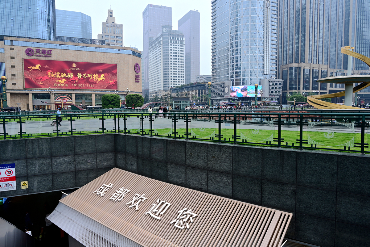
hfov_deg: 73.7
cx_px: 185
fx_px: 247
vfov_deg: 53.1
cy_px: 124
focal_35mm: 24
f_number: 8
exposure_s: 1/100
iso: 160
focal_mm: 24
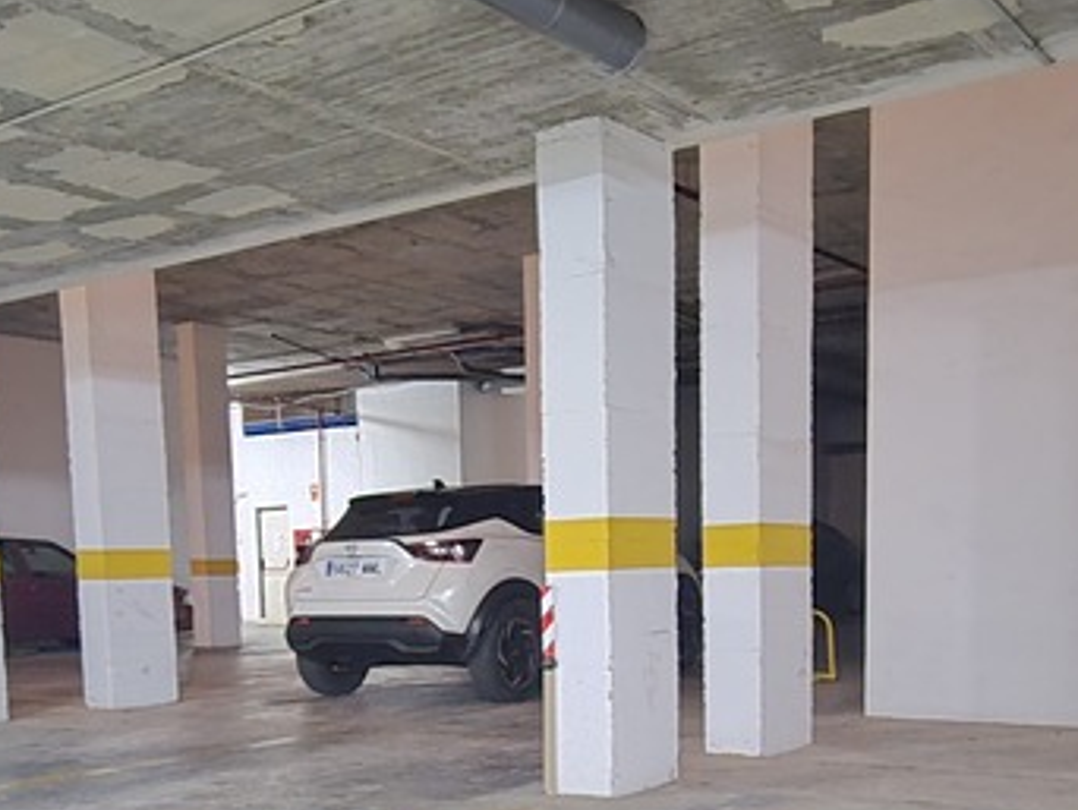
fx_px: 1184
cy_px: 728
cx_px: 577
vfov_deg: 35.5
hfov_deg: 48.9
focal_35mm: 38
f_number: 2.2
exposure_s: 1/7.68
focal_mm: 2.2
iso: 1600
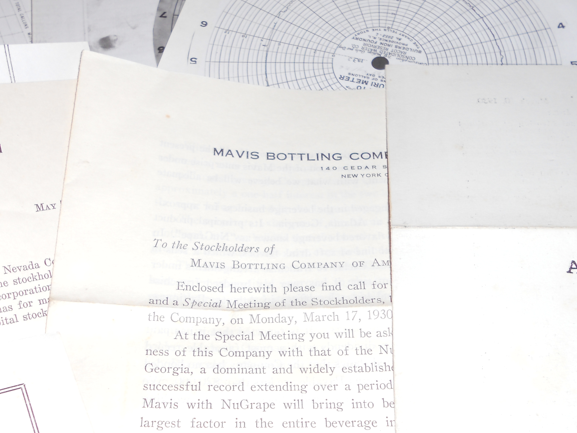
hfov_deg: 40.4
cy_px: 234
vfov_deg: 30.9
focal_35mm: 47
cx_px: 263
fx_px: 784
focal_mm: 5.8
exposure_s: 1/25
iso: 80
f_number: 3.5
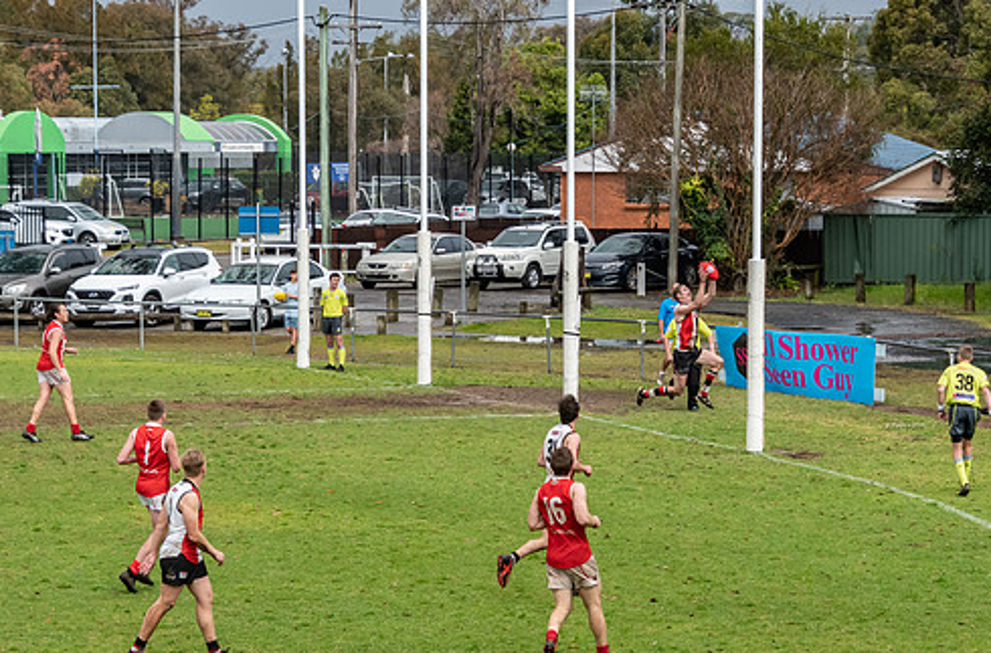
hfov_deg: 15.7
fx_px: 3593
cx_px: 428
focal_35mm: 131
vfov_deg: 10.4
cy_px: 392
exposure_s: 1/1600
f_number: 6.3
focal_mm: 70
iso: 800
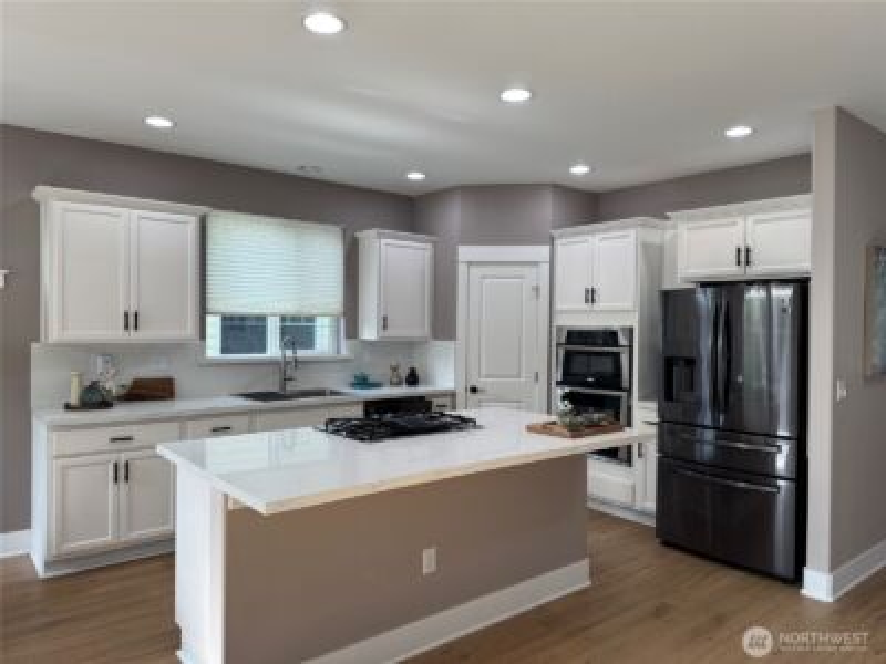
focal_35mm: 24
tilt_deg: -1.5
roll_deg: -0.5
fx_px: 614
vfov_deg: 56.8
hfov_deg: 71.6
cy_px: 332
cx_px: 443
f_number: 1.78
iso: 64
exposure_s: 1/161
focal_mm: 6.76
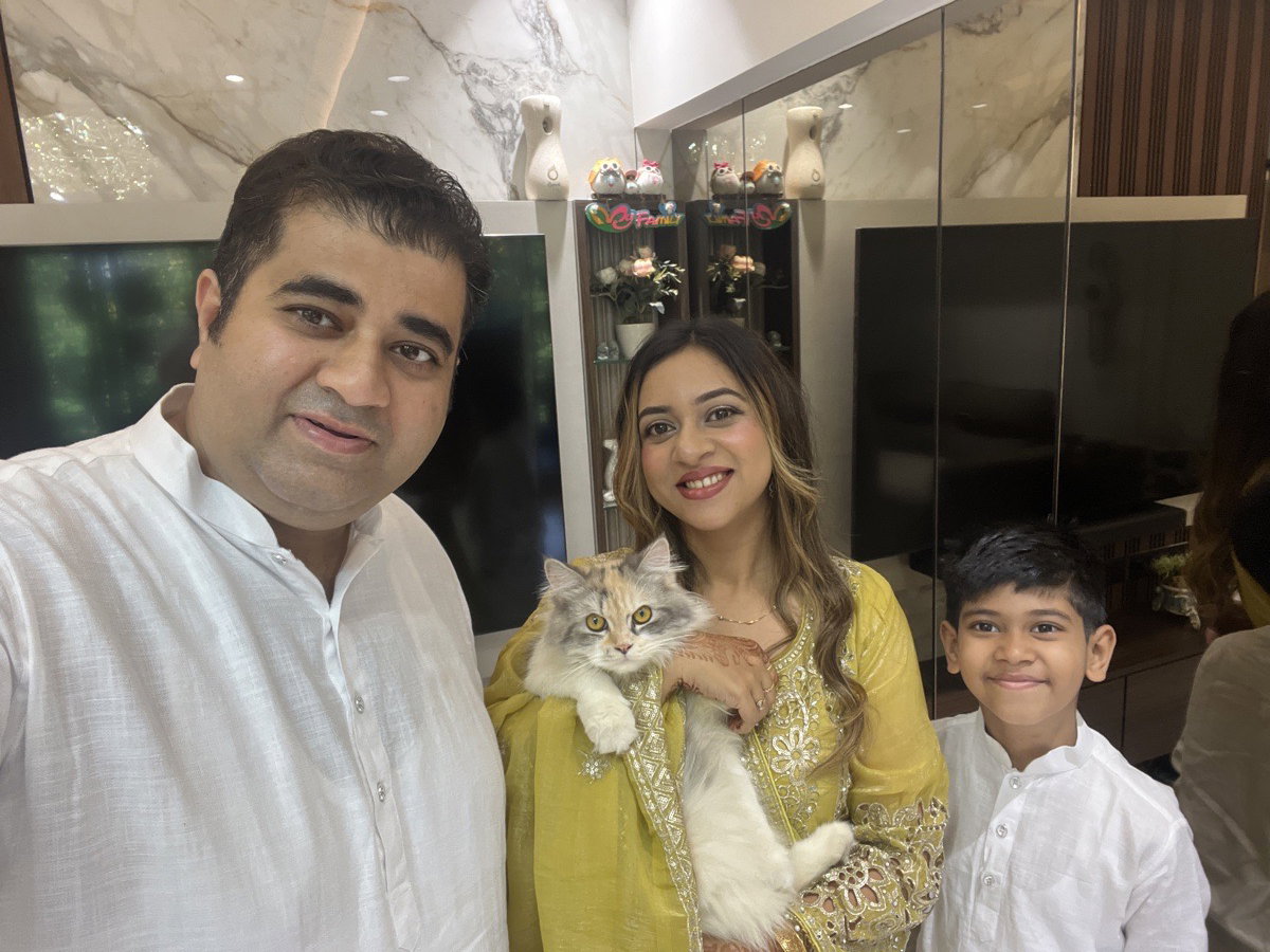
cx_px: 635
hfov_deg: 73.9
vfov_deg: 58.9
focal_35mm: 23
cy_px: 476
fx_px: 844
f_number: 2.2
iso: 160
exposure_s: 1/50
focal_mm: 2.71
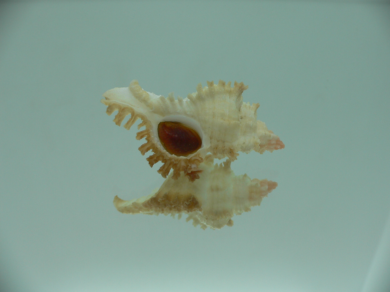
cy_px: 146
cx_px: 195
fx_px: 394
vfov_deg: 40.7
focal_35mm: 35
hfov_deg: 52.6
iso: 80
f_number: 2.8
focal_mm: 4.6
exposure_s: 1/80
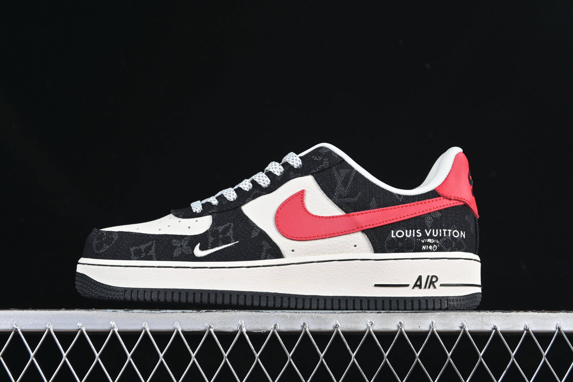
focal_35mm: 75
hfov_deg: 27.0
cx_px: 286
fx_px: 1194
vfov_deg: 18.2
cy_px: 191
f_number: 6.3
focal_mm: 50
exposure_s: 1/60
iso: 125
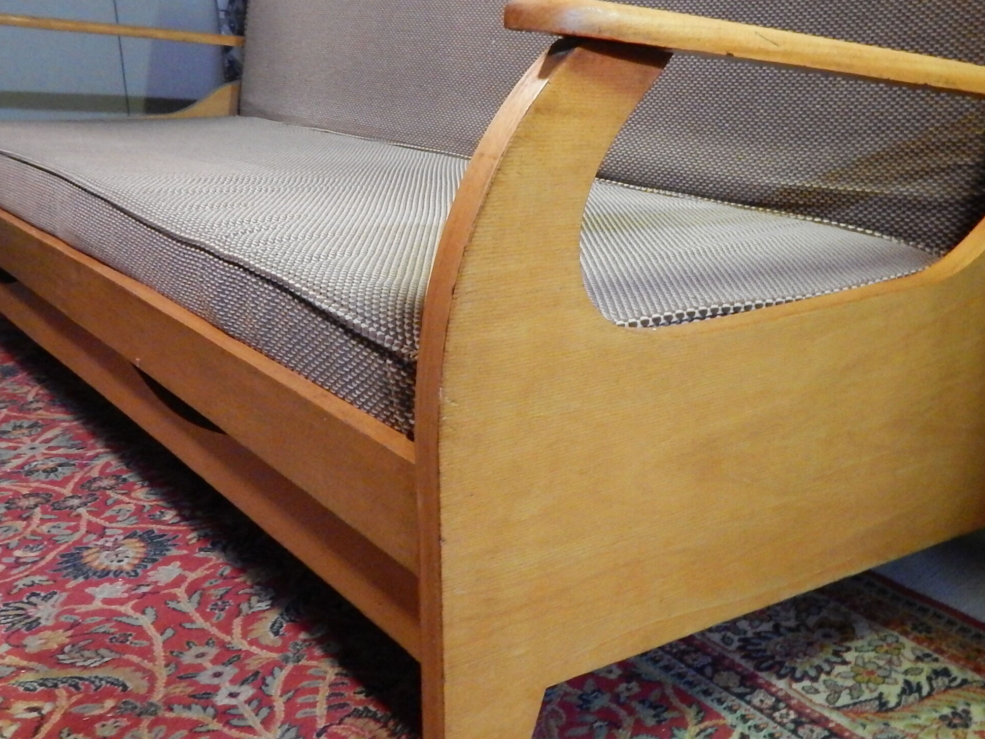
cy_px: 386
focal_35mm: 37
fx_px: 1053
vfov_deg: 38.7
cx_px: 614
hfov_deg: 49.7
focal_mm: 4
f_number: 3
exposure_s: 1/6
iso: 800
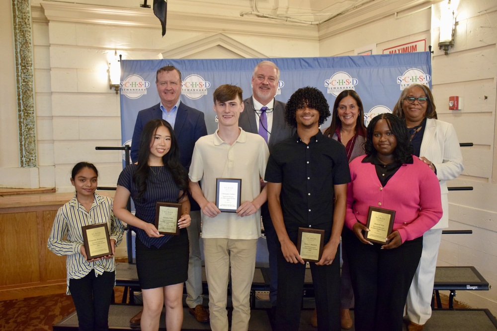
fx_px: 456
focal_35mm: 33
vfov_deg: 40.0
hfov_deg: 57.2
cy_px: 166
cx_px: 248
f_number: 3.5
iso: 3200
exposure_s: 1/30
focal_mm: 22
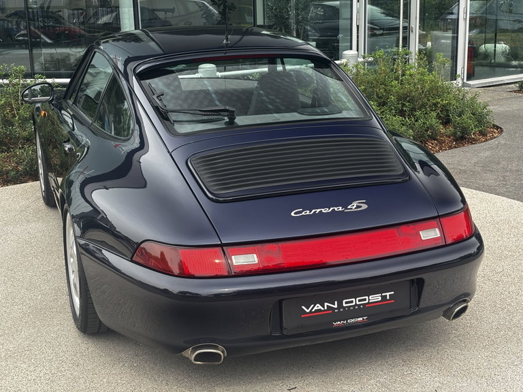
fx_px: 786
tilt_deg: -13.8
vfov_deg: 28.0
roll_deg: +1.1
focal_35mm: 52
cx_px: 262
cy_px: 196
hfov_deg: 36.8
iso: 32
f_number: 1.6
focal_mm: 5.96
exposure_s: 1/265
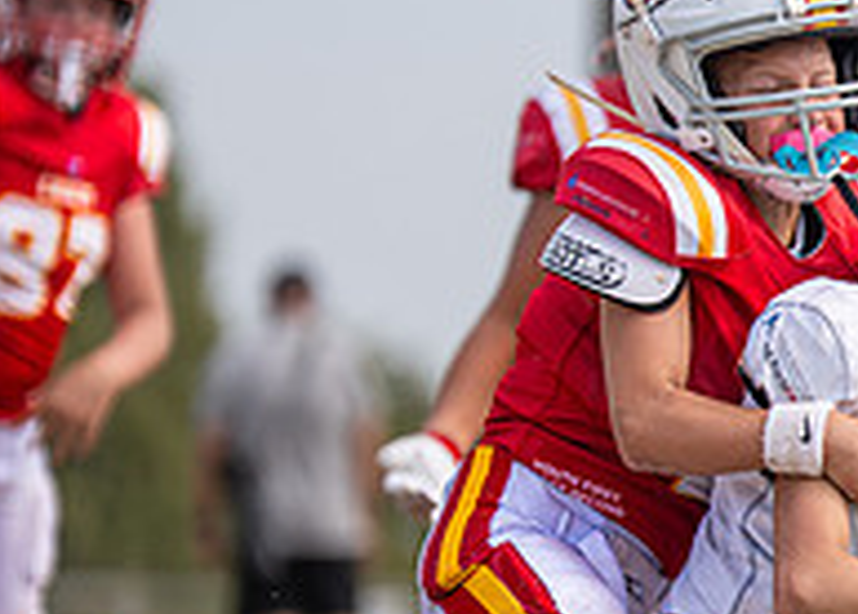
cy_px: 466
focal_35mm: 738
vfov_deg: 2.0
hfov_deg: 2.7
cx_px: 1316
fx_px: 17990
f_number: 2.8
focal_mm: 167
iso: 160
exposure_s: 1/3200
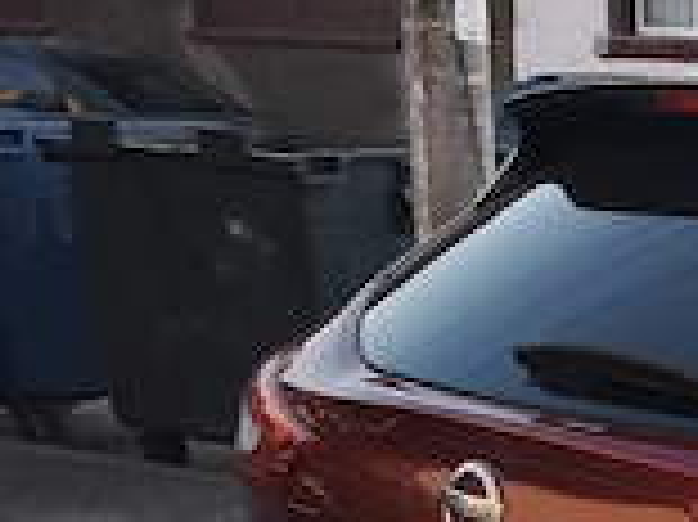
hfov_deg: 17.8
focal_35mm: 89
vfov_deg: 15.9
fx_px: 1793
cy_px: 634
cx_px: 1243
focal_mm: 6.57
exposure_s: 1/464
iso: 50
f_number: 1.6
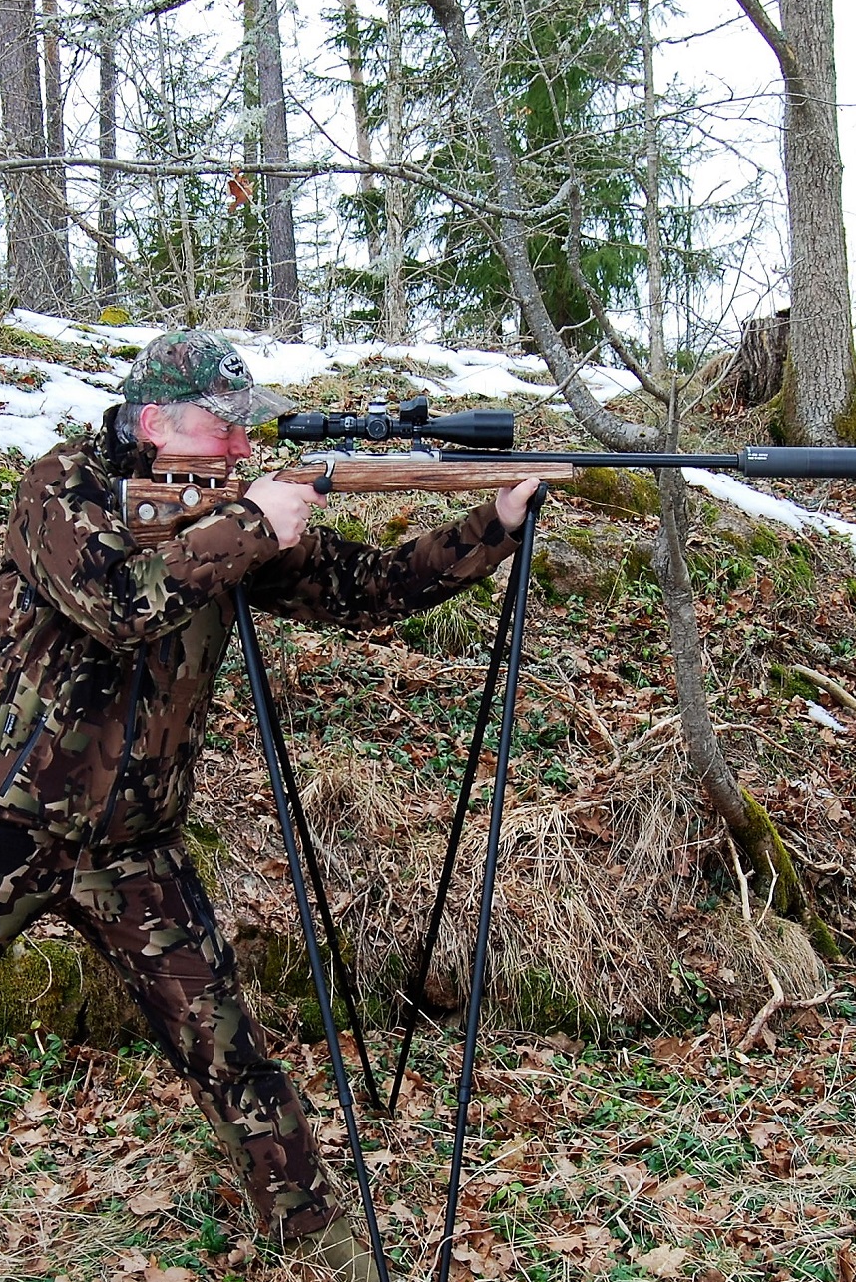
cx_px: 379
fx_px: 1212
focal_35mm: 34
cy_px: 748
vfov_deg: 55.5
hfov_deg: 38.9
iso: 140
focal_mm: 18
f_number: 5.6
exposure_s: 1/125
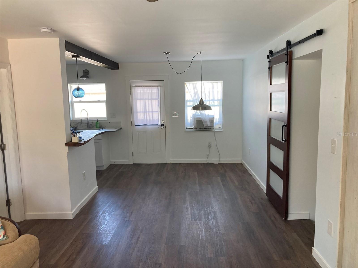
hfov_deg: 63.4
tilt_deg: -6.8
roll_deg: +1.7
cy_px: 134
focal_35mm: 28
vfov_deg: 49.7
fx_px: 290
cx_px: 179
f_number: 1.8
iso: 80
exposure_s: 1/88
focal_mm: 3.99
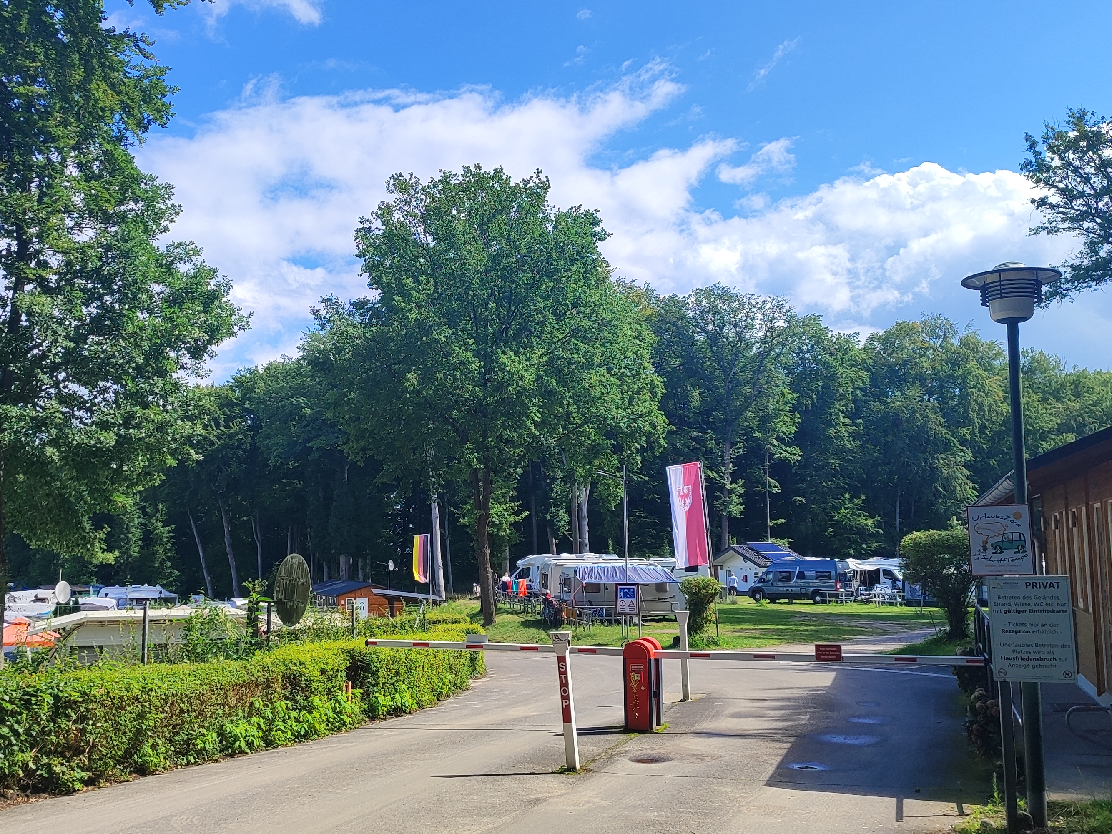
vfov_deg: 39.7
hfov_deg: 51.0
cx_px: 439
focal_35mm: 36
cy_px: 422
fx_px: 1156
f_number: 1.89
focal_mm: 5.89
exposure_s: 1/775
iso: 50
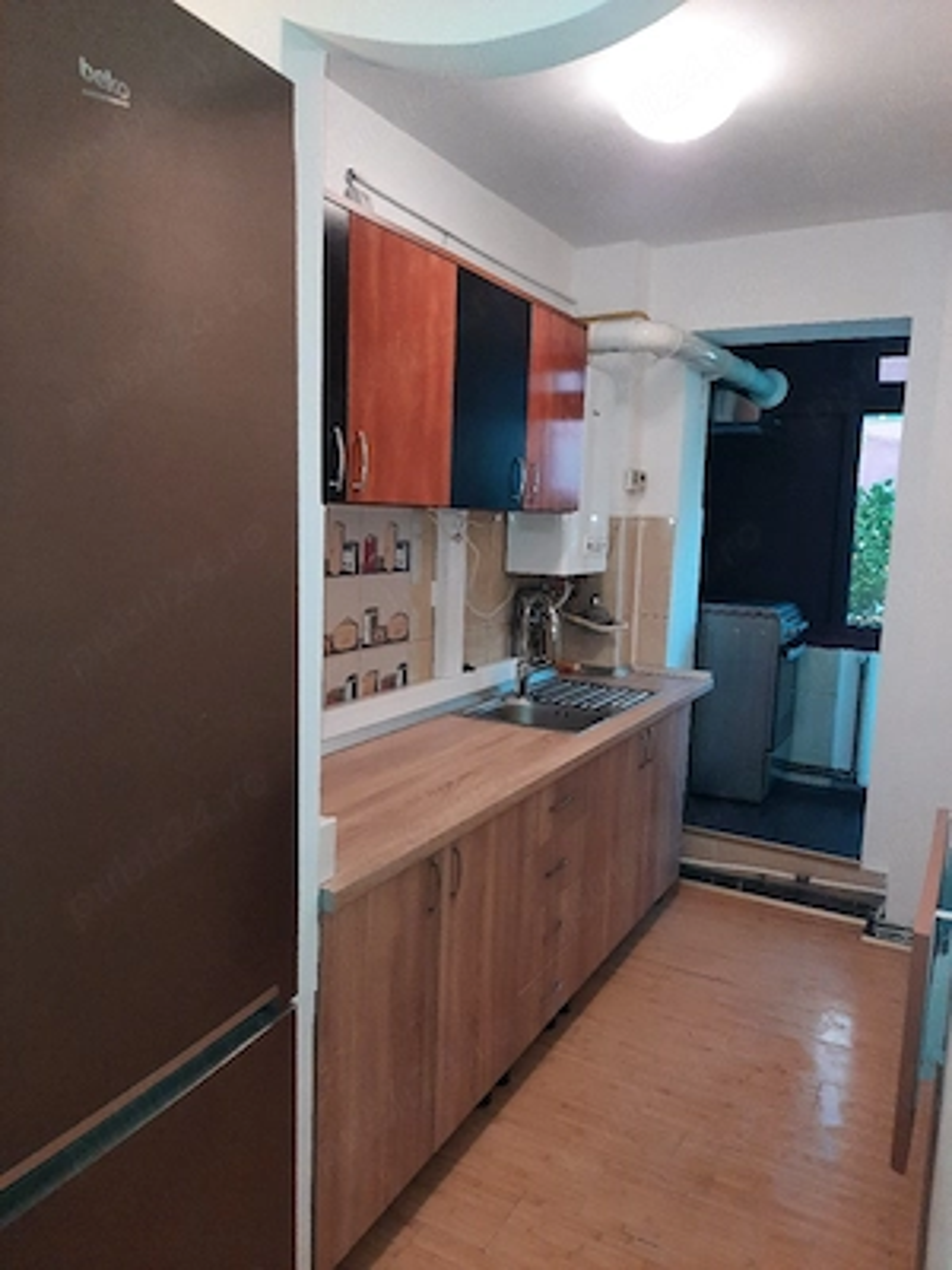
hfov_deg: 54.9
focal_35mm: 25
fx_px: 917
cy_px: 635
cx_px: 476
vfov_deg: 69.4
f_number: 2
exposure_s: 1/50
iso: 320
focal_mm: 4.6
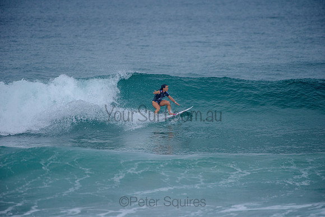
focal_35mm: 500
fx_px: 4516
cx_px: 162
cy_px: 108
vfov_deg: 2.8
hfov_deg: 4.1
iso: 450
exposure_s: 1/2000
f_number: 5.6
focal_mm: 500
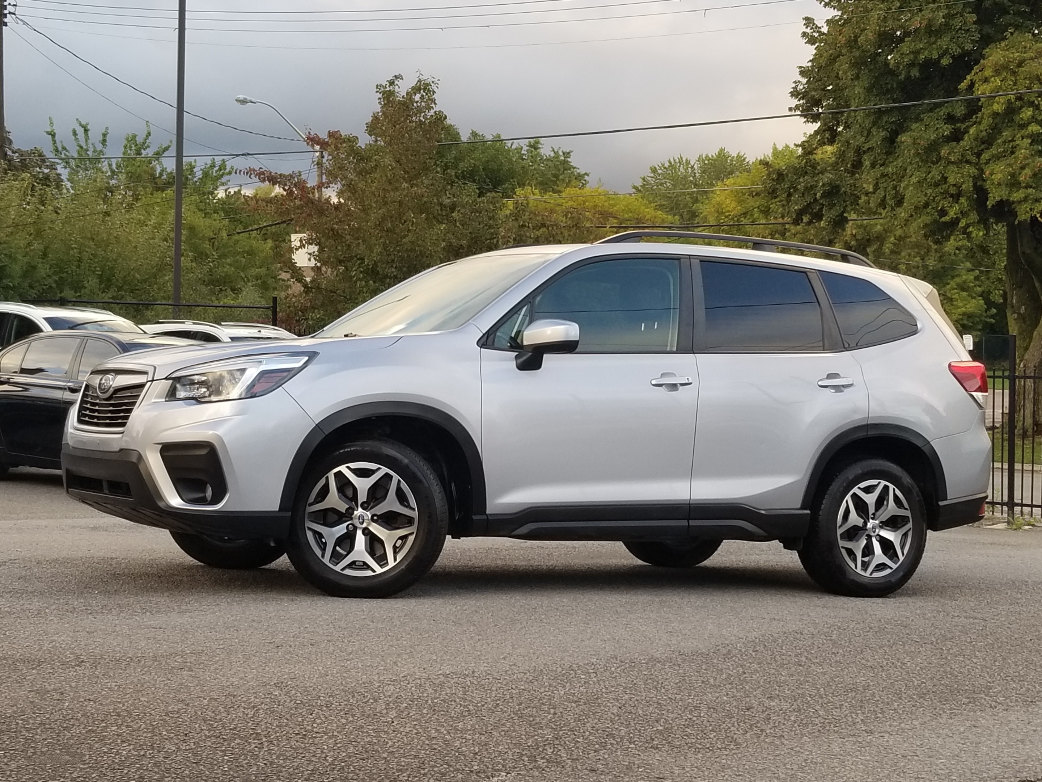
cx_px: 521
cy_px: 391
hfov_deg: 67.3
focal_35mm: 26
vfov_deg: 53.1
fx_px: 783
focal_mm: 4.25
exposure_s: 1/296
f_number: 1.7
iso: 50
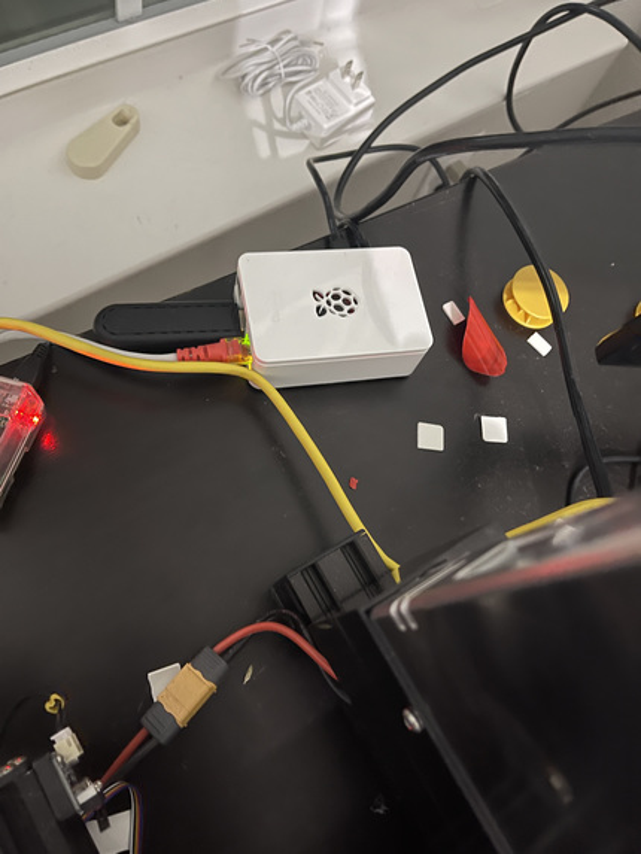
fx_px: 642
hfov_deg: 53.1
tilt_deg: -67.2
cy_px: 427
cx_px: 320
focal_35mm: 26
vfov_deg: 67.3
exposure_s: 1/17
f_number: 1.6
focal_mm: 5.1
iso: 800
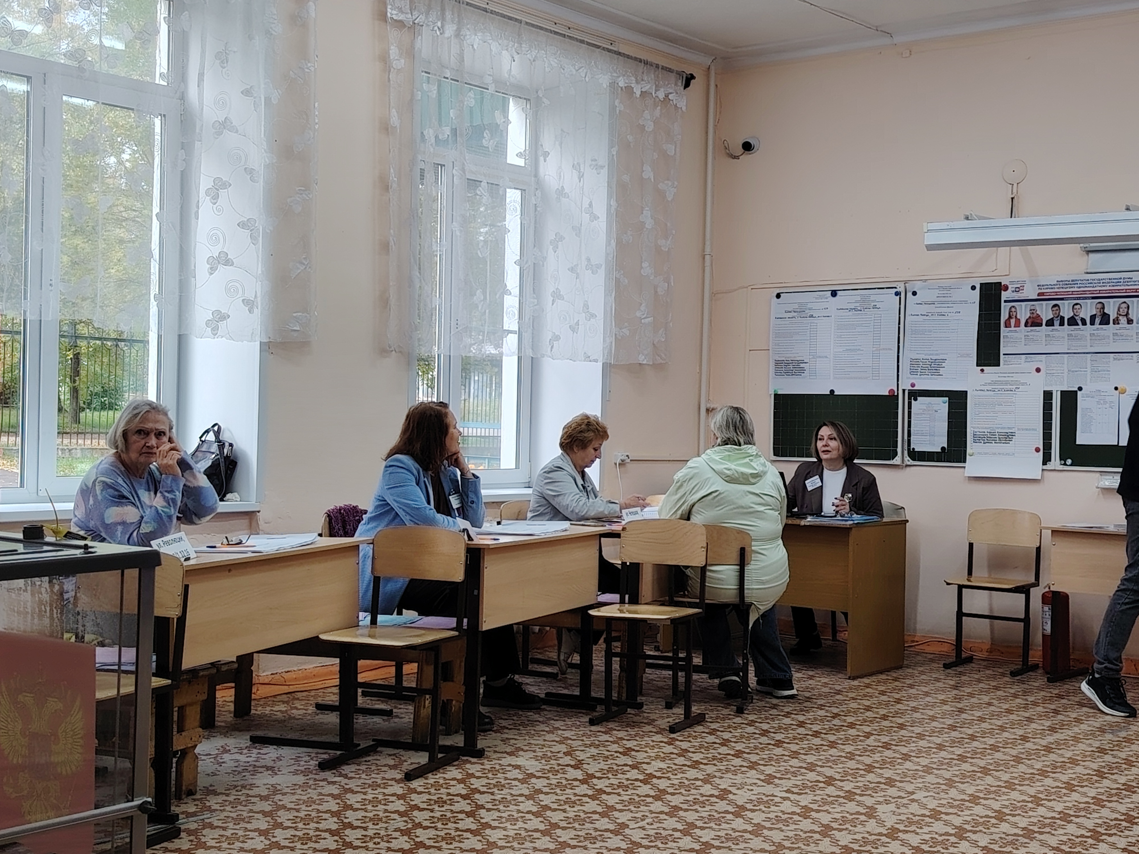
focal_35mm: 48
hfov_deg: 39.7
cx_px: 570
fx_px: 1579
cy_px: 427
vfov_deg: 30.3
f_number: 1.75
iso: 157
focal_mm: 5.25
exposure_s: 1/50
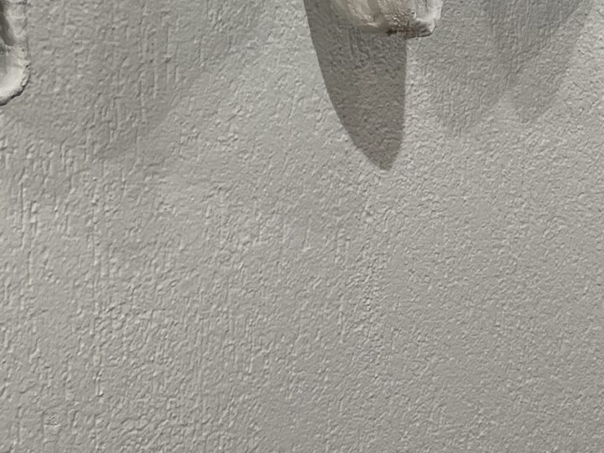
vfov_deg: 15.9
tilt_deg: -5.5
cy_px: 54
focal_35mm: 92
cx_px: 456
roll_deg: +0.8
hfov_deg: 21.1
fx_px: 1606
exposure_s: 1/100
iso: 125
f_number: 1.6
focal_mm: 4.2
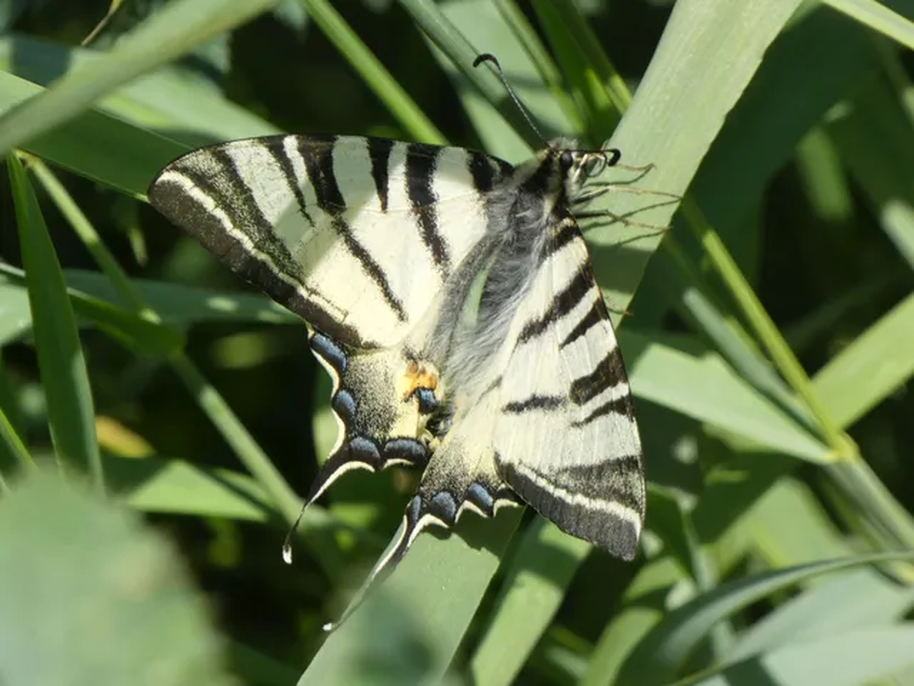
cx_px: 457
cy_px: 343
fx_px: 16951
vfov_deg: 2.3
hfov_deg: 3.1
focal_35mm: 642
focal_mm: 115
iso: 80
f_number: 5.6
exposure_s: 1/100
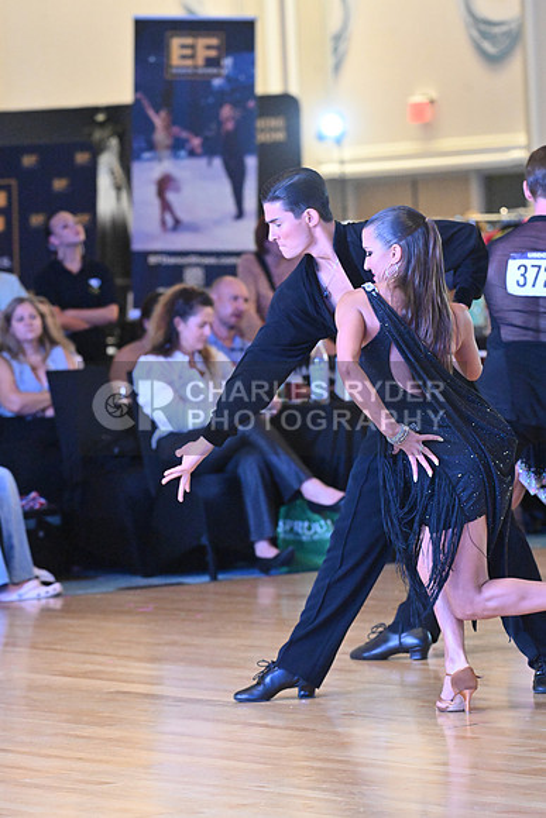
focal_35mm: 180
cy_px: 409
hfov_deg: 7.6
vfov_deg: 11.4
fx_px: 4092
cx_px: 273
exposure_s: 1/400
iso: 10000
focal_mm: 180
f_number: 6.3
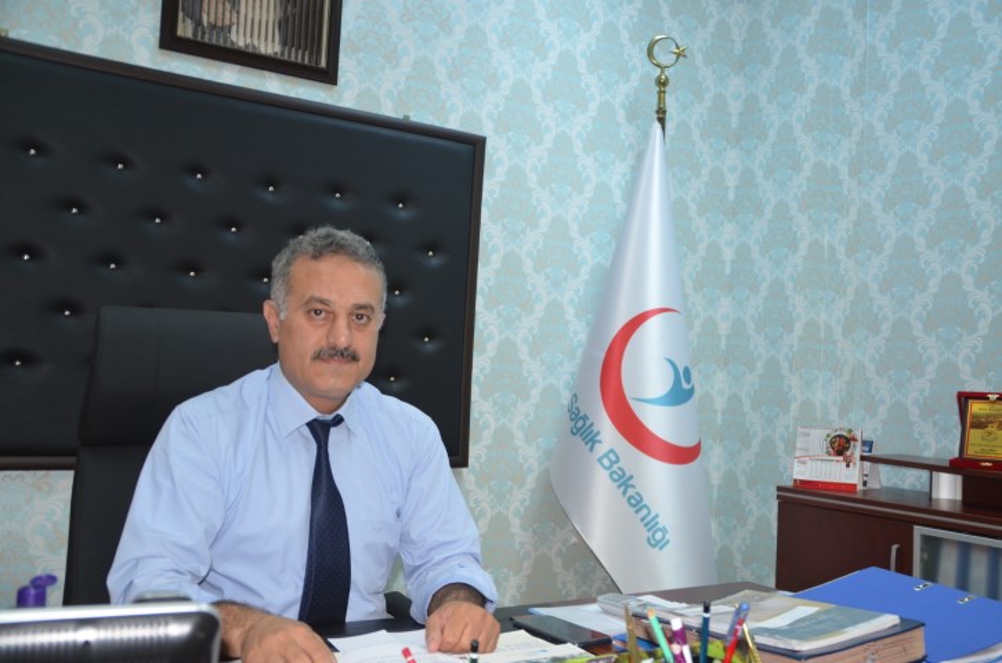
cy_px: 332
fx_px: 916
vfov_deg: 39.8
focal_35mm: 33
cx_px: 501
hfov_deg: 57.3
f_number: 3.5
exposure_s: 1/60
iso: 500
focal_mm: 22
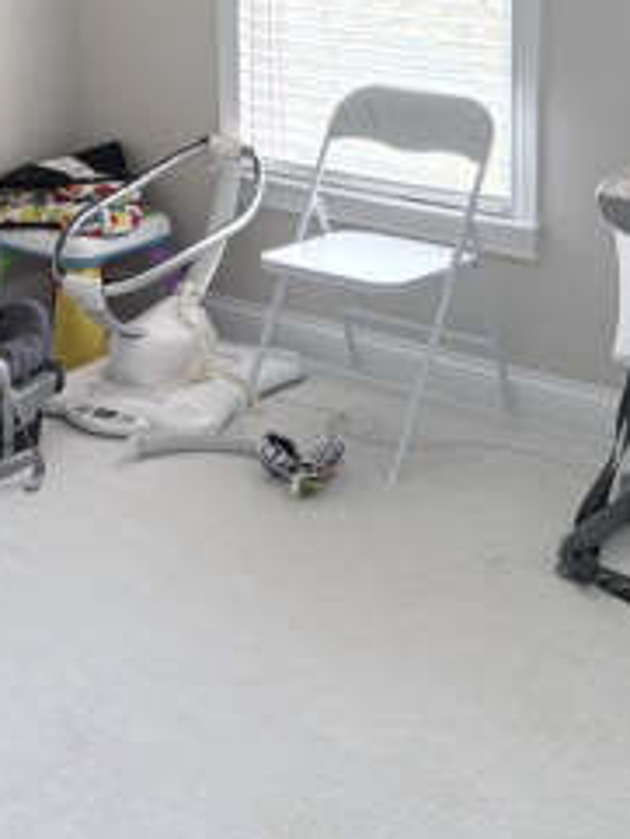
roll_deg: +0.6
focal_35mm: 72
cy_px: 9
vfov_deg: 25.7
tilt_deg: -7.1
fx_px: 1746
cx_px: 157
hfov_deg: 20.3
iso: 125
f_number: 1.6
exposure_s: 1/84
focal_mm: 5.96
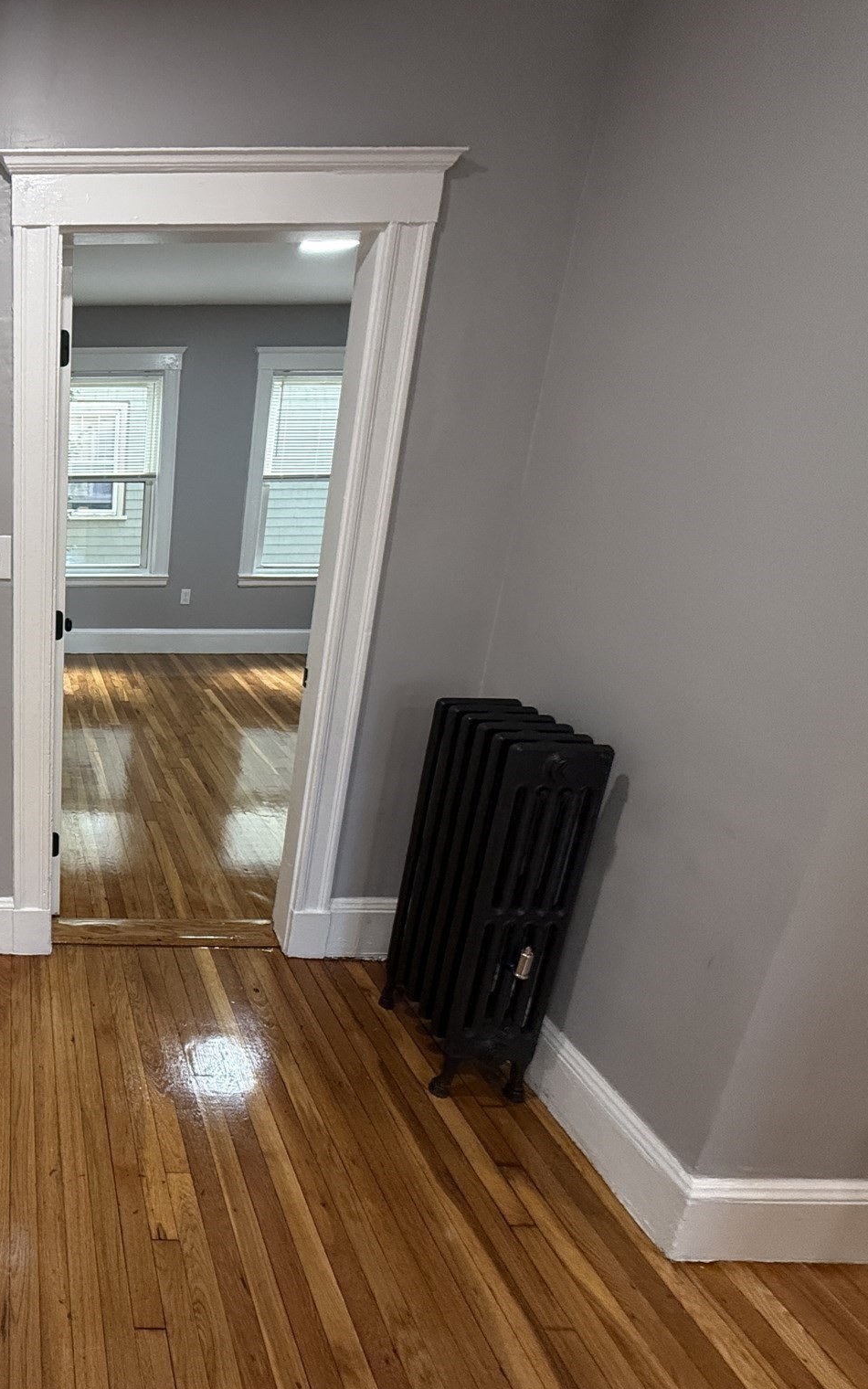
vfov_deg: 85.1
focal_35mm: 20
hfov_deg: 48.8
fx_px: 757
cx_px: -3
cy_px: 695
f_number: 2.2
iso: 320
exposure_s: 1/120
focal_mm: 2.22
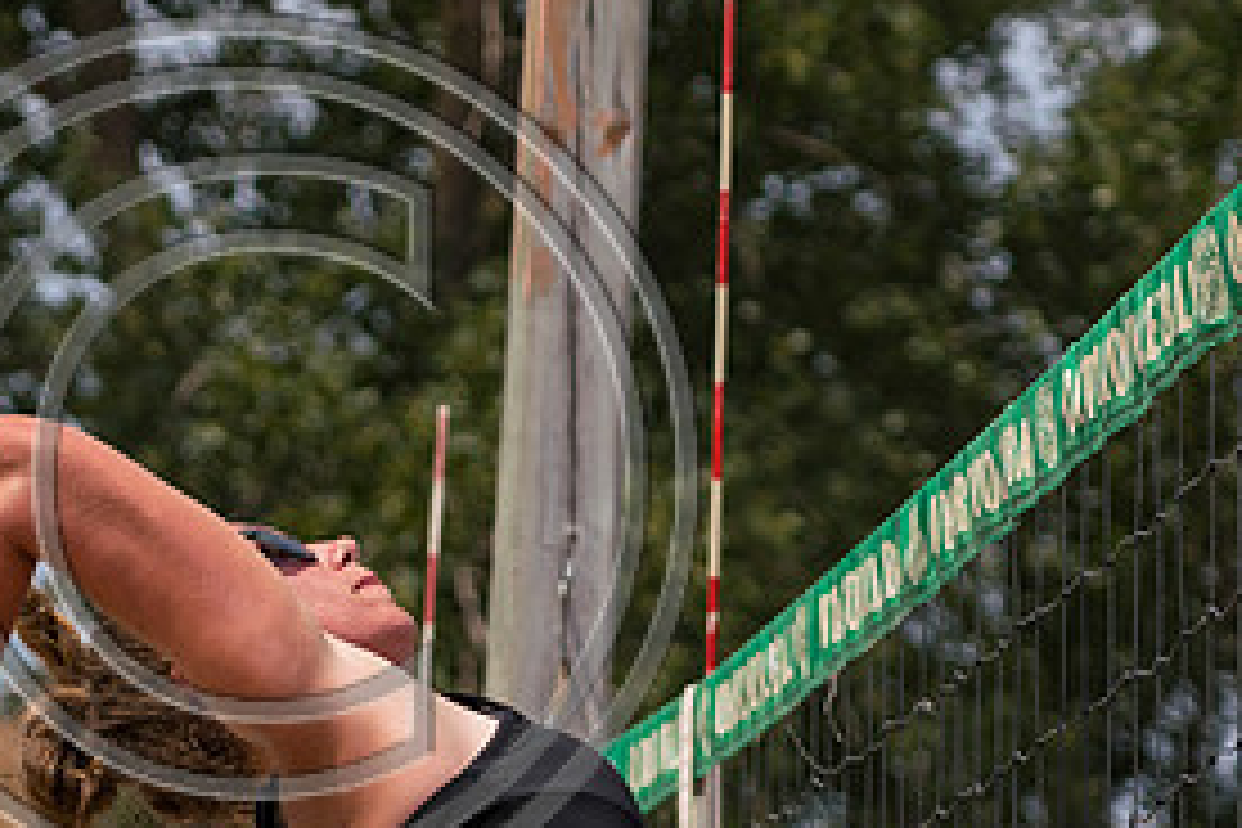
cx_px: 234
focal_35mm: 267
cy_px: 470
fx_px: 9211
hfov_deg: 7.7
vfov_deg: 5.1
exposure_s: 1/2500
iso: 200
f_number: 4
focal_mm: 85
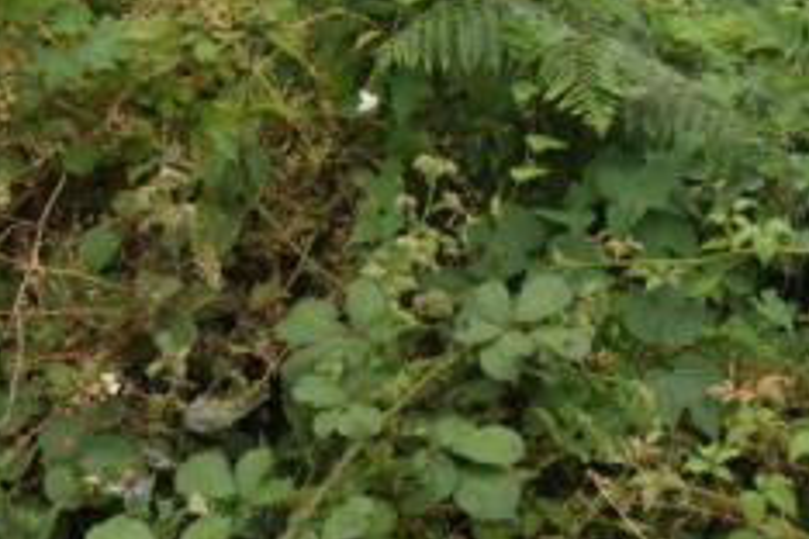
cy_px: -164
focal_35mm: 71
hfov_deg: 27.9
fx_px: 1604
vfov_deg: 17.8
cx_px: 617
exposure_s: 1/250
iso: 250
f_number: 8
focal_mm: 17
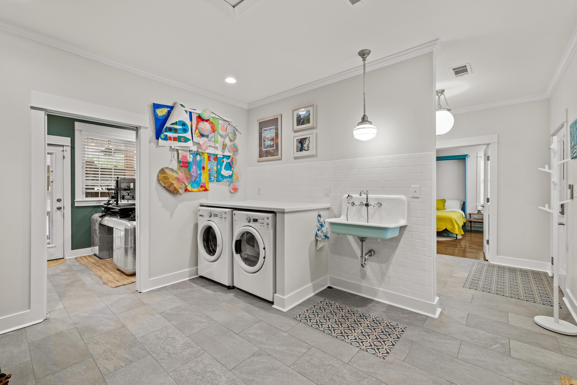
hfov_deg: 100.4
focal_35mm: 15
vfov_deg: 77.3
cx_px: 288
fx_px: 240
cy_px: 192
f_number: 7.1
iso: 400
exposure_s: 1/2
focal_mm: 10
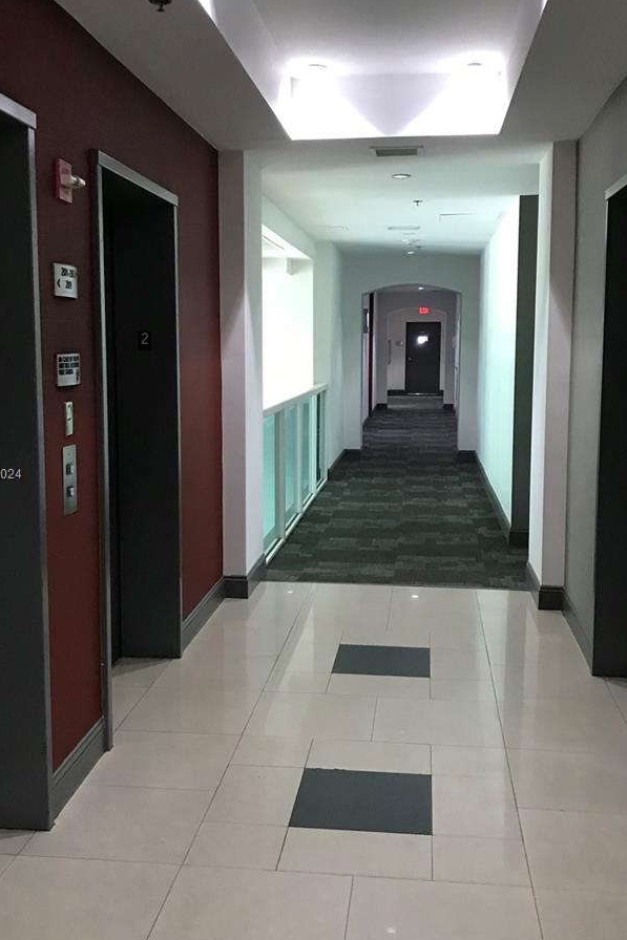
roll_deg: -0.6
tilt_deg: -5.1
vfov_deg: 49.6
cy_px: 475
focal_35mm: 39
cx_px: 302
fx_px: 1019
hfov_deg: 34.2
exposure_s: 1/15
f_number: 1.8
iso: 80
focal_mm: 3.99
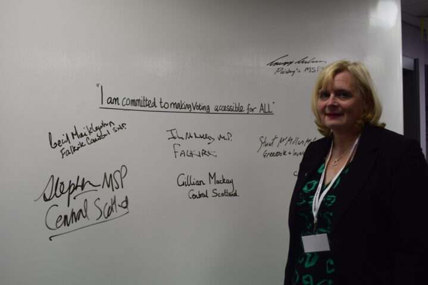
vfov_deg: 38.3
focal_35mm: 34
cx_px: 214
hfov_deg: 55.1
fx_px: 410
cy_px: 142
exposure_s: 1/40
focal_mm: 23
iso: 400
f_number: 7.1
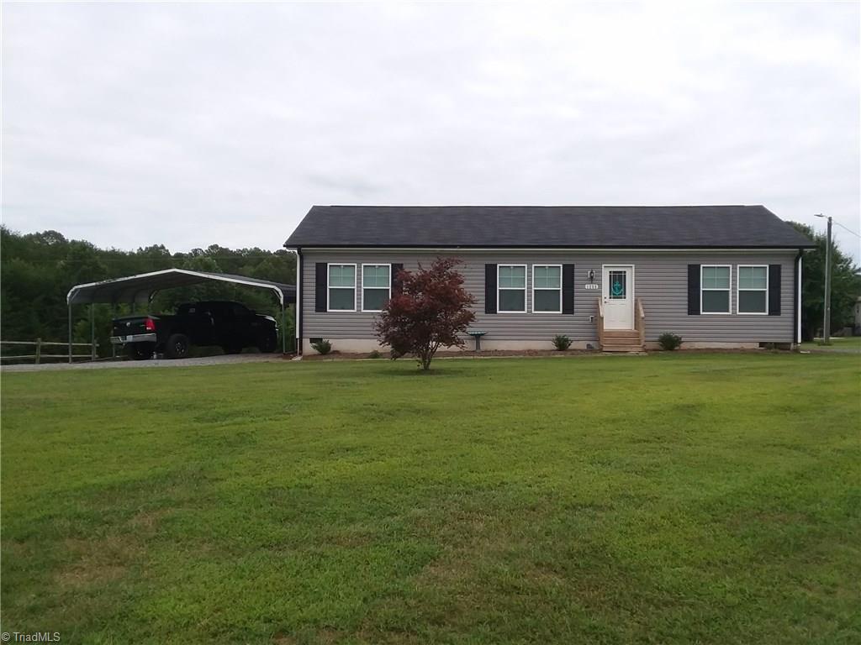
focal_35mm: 29
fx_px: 721
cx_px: 430
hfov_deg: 61.7
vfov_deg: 48.2
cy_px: 322
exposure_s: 1/605
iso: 40
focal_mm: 2.47
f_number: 1.9
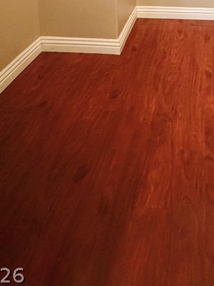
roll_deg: -1.7
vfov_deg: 37.8
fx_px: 289
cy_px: -66
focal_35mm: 35
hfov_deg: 38.0
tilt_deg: -9.8
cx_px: 192
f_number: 2.2
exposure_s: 1/60
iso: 1250
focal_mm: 2.22
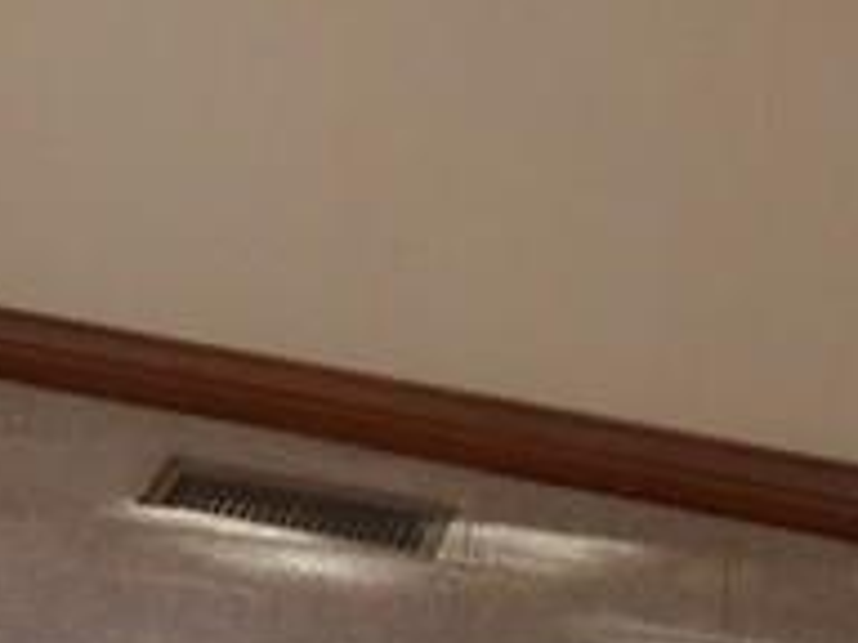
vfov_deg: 10.2
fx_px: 3445
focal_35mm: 139
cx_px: -751
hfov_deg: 12.7
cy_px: -442
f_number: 3.5
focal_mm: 4.6
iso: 125
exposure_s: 1/30
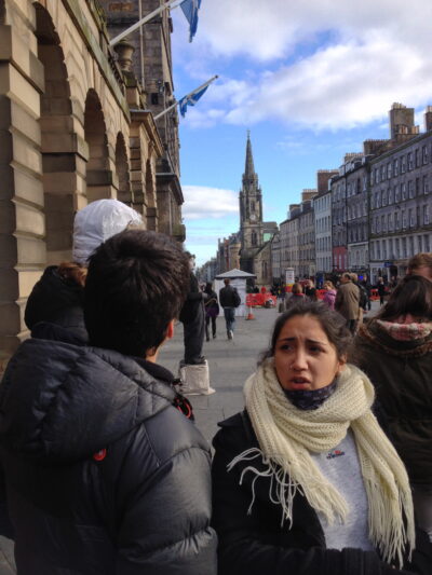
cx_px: 216
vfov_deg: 52.6
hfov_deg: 40.7
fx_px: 582
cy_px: 288
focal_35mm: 35
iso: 50
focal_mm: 4.28
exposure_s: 1/421
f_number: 2.4
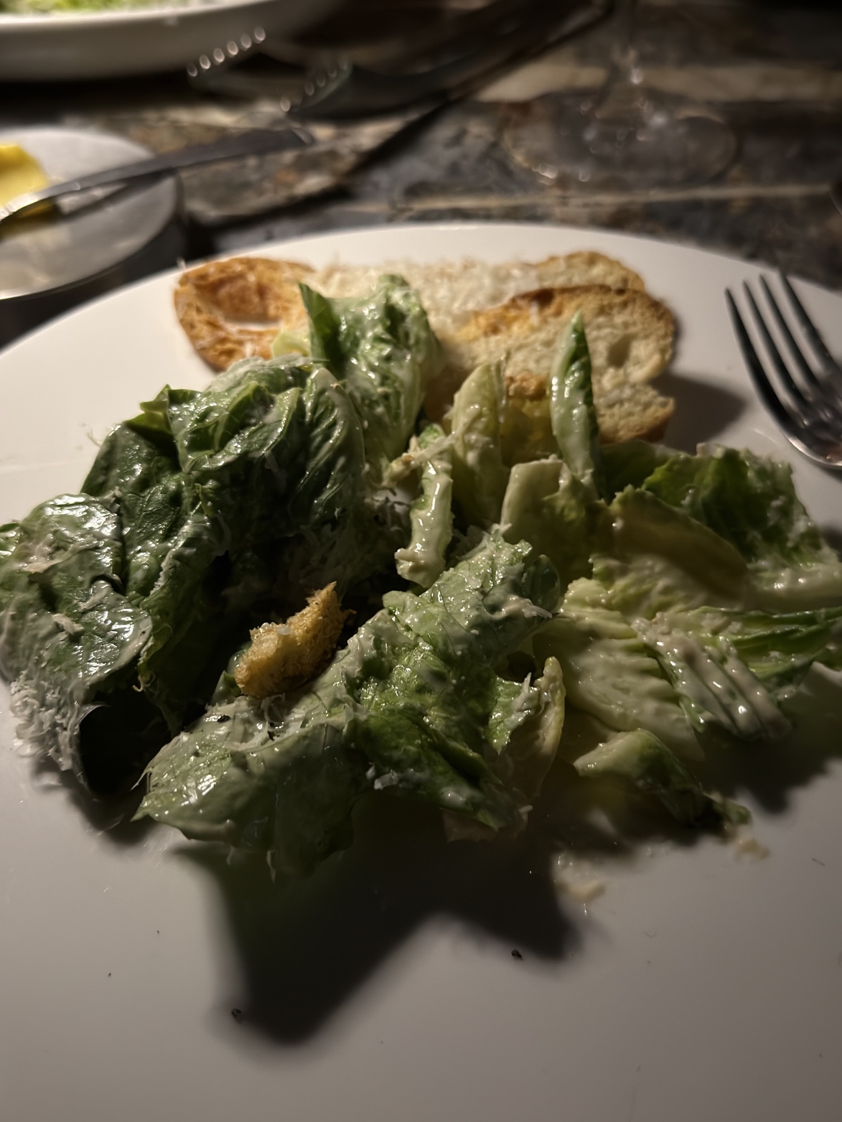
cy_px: 560
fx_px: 1167
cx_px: 424
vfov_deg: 51.3
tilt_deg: -43.8
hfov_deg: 39.7
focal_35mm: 36
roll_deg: +0.3
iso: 800
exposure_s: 1/24
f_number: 1.78
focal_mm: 6.76
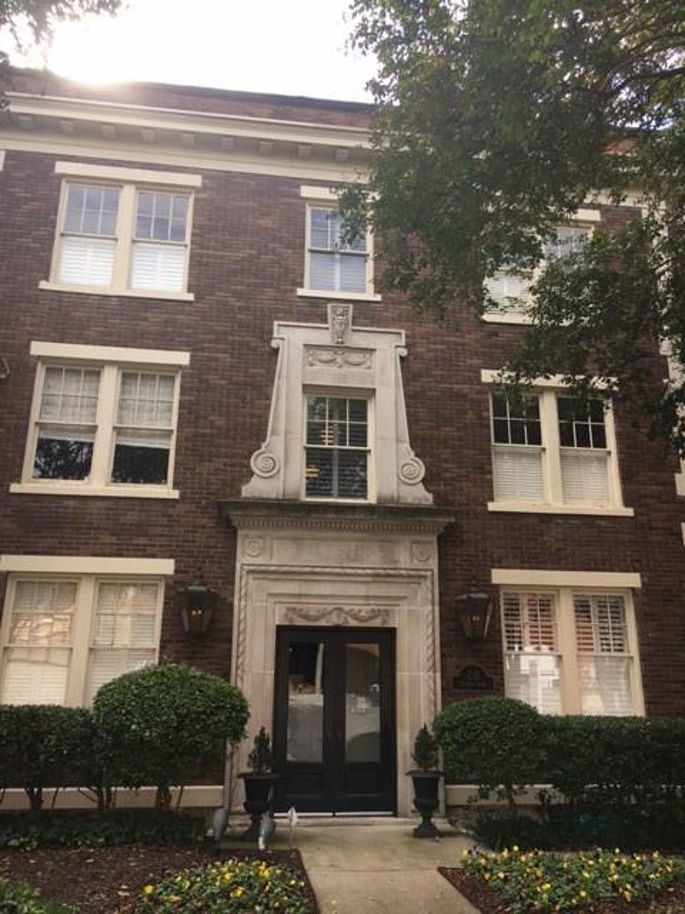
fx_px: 765
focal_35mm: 29
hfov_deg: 48.2
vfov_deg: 61.7
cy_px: 457
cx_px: 342
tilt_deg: +19.0
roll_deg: +0.2
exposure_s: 1/342
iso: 25
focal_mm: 4.15
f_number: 2.2
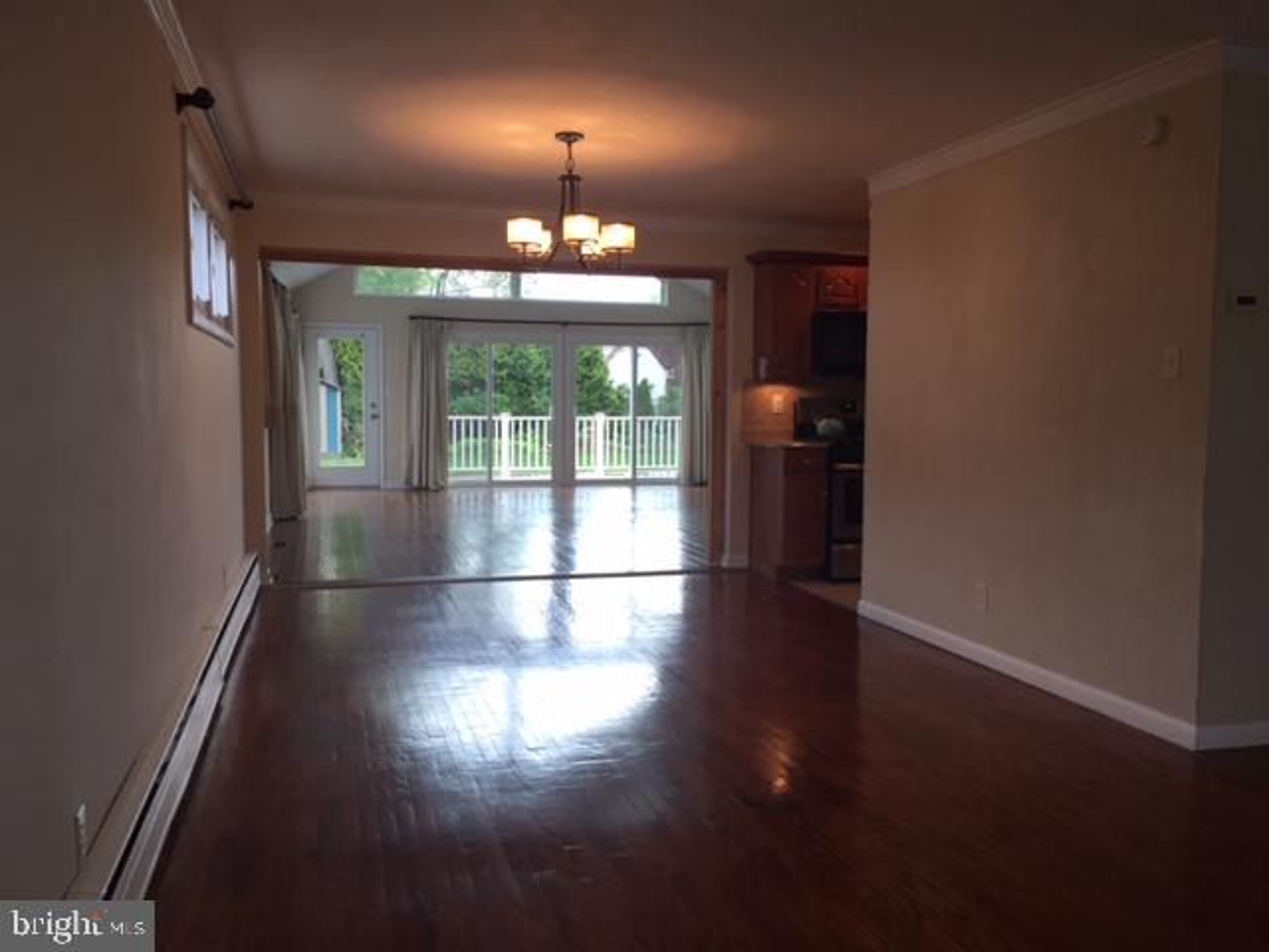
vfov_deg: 48.2
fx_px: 1063
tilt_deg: -5.1
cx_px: 634
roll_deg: -0.9
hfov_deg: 61.7
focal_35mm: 29
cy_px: 476
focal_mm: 4.15
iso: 40
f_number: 2.2
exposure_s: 1/60
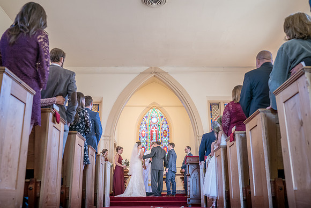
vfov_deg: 36.5
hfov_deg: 52.6
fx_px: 314
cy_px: 102
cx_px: 152
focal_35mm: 36
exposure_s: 1/100
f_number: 2.8
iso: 2000
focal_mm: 35
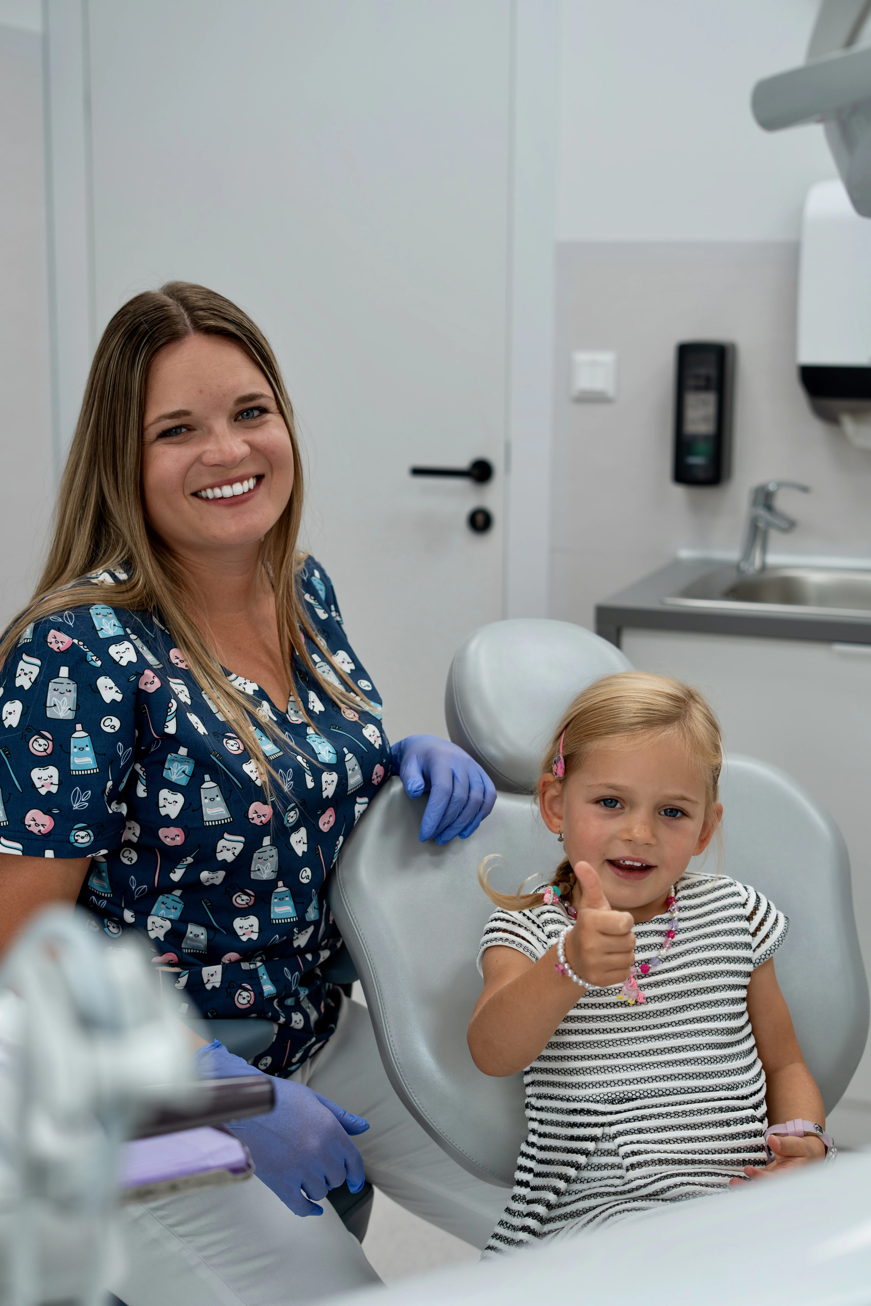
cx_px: 436
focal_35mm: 50
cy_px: 653
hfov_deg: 27.0
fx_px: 1814
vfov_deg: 39.6
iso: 200
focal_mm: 50
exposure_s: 1/125
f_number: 3.5
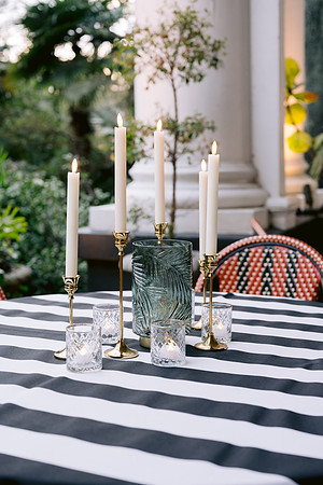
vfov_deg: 39.6
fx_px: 673
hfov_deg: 27.0
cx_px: 162
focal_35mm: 50
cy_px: 242
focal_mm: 50
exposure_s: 1/60
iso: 800
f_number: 4
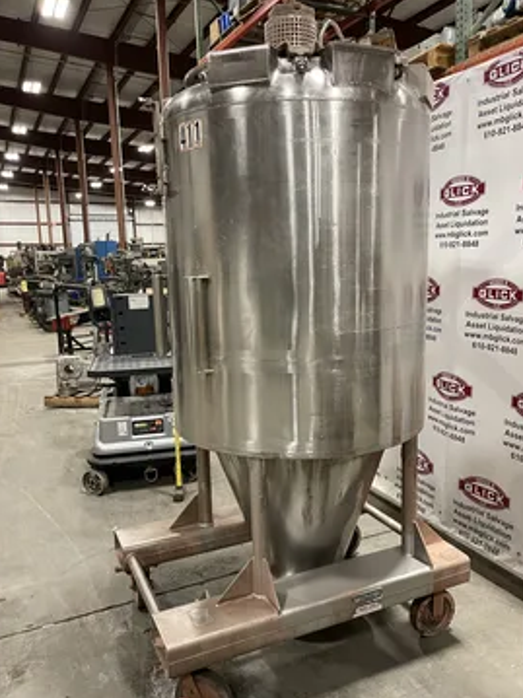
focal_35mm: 29
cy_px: 366
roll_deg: +1.3
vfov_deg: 61.6
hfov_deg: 48.2
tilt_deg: -9.6
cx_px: 282
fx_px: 585
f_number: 1.6
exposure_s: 1/60
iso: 400
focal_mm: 4.2
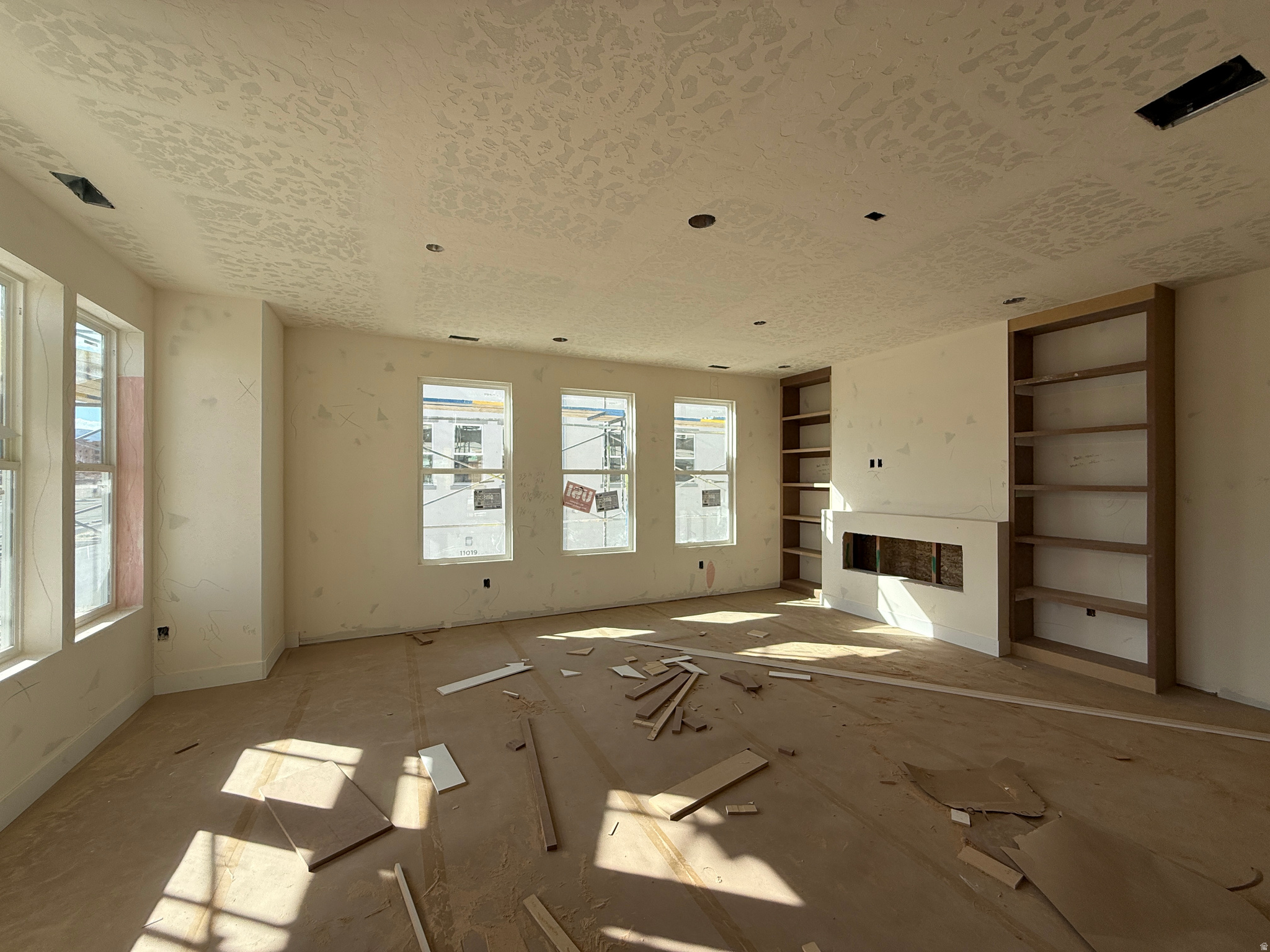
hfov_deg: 102.1
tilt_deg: +0.6
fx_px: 514
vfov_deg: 85.7
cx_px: 635
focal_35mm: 14
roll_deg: +0.4
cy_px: 476
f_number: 2.2
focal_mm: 2.22
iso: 64
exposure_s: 1/638
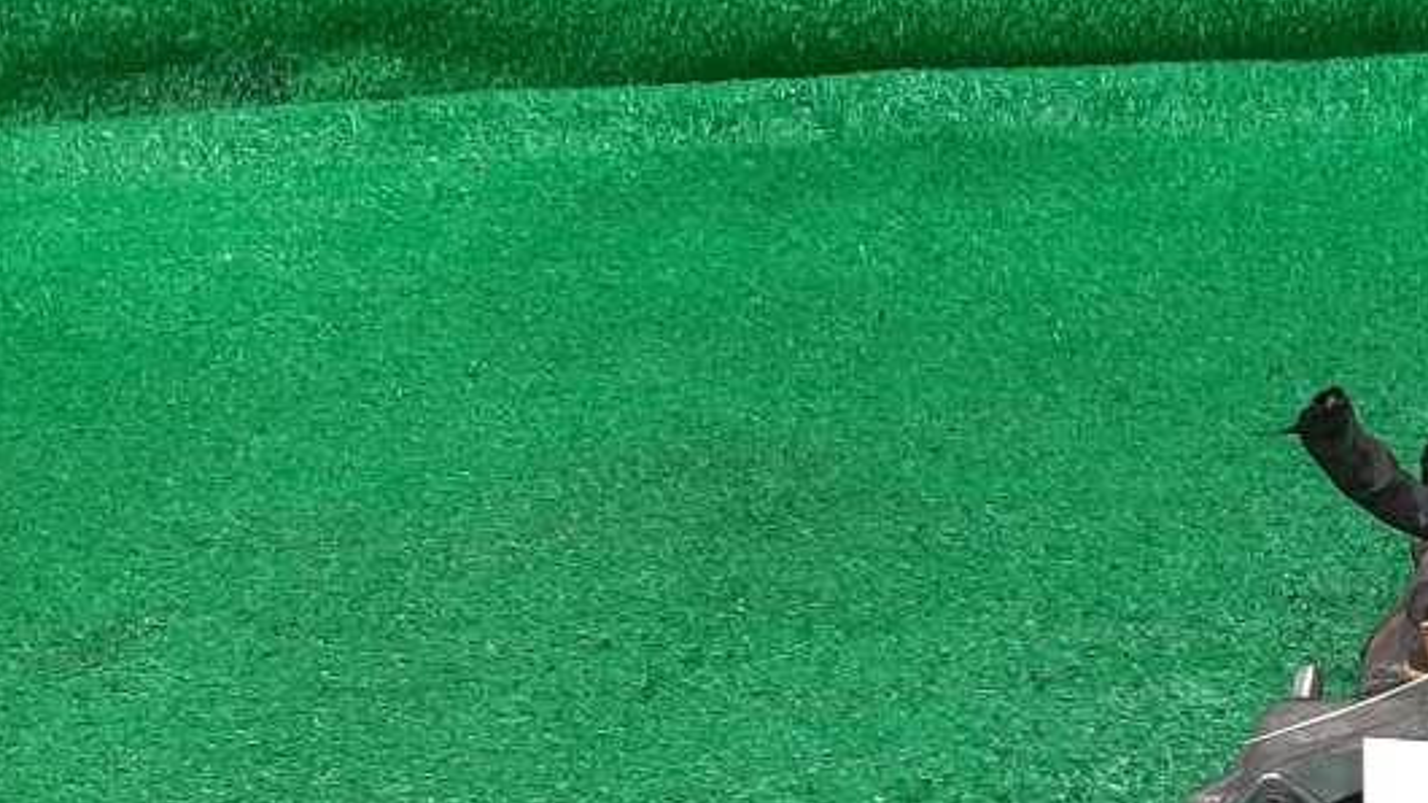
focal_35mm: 77
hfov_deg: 25.5
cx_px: 1568
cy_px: 973
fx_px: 2915
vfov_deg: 15.1
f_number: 1.7
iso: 107
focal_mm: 3.93
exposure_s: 1/50
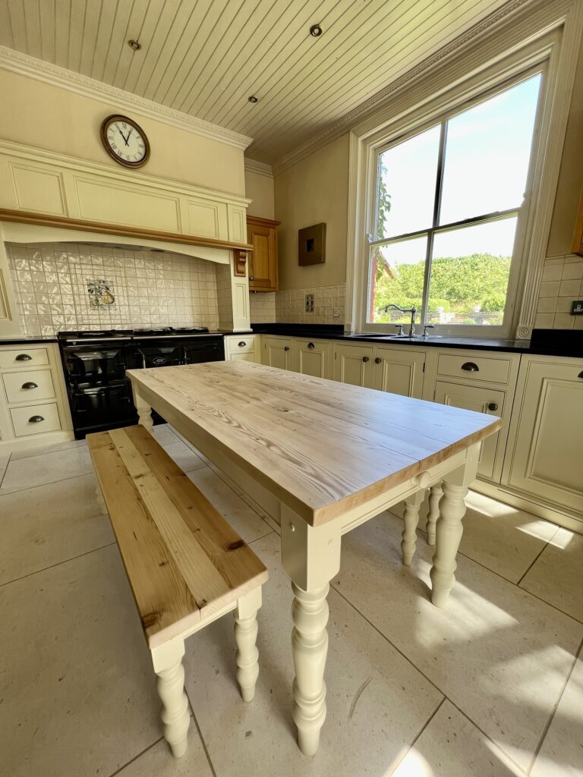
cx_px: 292
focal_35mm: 13
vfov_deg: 106.2
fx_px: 292
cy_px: 388
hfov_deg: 89.9
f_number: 1.8
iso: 64
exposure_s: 1/99
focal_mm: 1.57
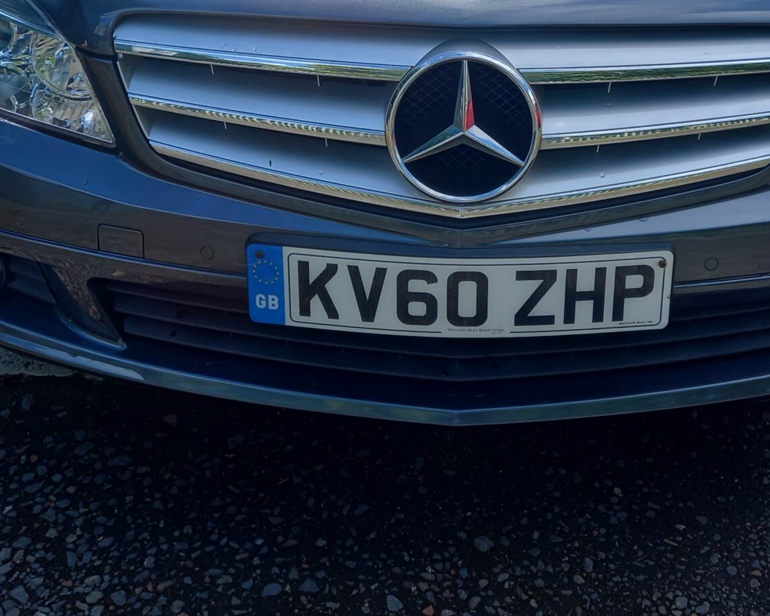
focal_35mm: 55
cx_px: 443
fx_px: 1254
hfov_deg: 34.1
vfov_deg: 26.2
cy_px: 7
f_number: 2
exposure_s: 1/448
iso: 25
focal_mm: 4.6
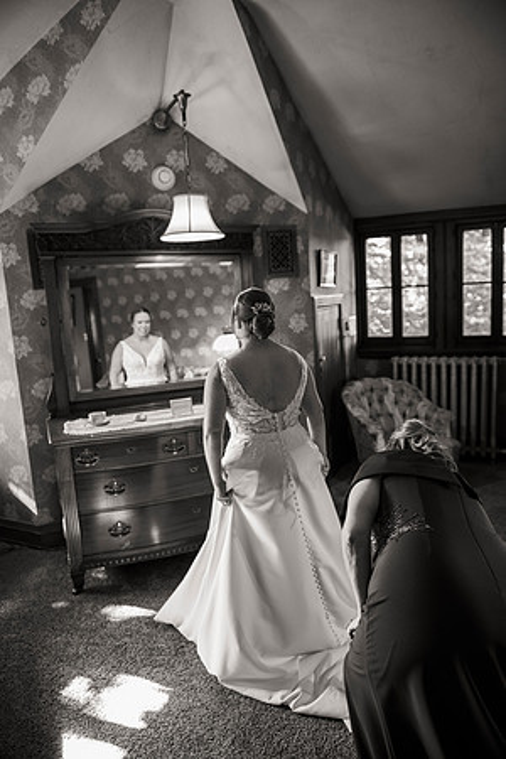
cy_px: 380
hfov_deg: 53.1
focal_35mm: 24
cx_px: 253
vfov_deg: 73.7
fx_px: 506
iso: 1600
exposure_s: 1/200
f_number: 2.8
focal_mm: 24
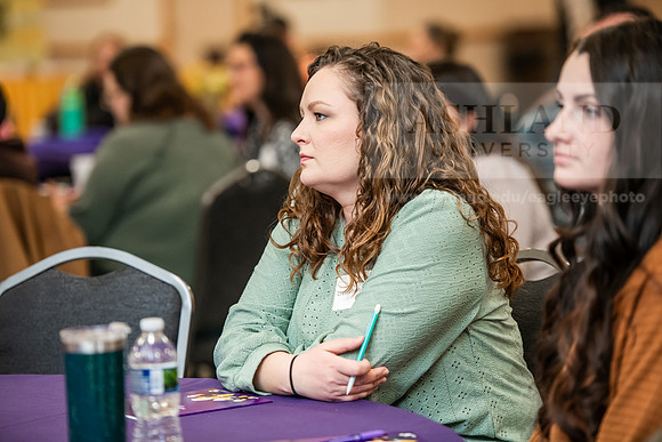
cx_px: 331
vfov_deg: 9.5
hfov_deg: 14.2
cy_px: 221
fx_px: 2667
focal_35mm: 145
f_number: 2.8
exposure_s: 1/200
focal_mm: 145
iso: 1600
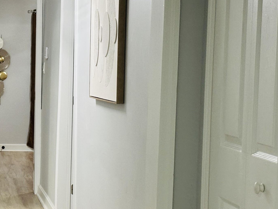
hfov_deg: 17.7
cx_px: -4
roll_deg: -0.7
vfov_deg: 13.7
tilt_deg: -6.1
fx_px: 867
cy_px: 148
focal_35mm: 108
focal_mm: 6.86
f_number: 1.78
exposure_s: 1/60
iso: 200
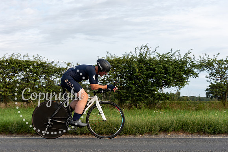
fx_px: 379
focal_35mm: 60
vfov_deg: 22.7
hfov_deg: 33.4
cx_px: 104
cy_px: 77
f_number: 5.6
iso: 200
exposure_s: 1/640
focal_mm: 45
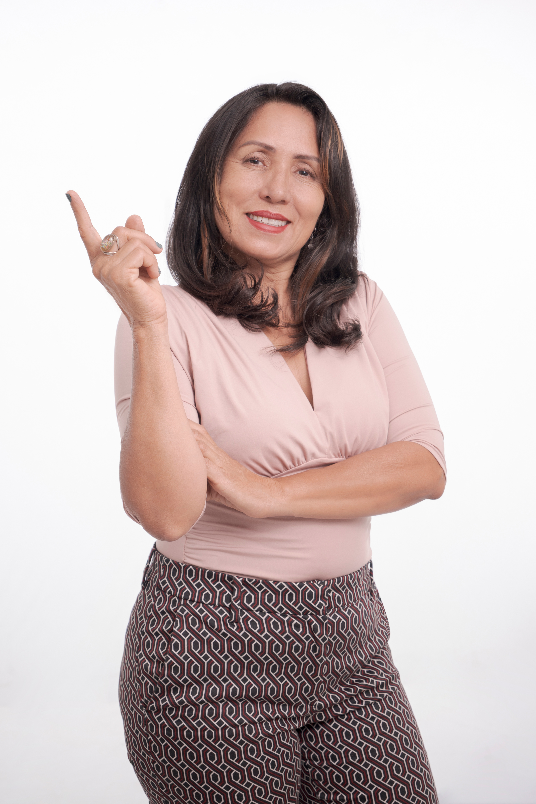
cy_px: 402
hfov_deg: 27.0
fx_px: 1117
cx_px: 268
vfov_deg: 39.6
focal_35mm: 50
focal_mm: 50
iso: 500
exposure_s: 1/125
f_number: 6.3
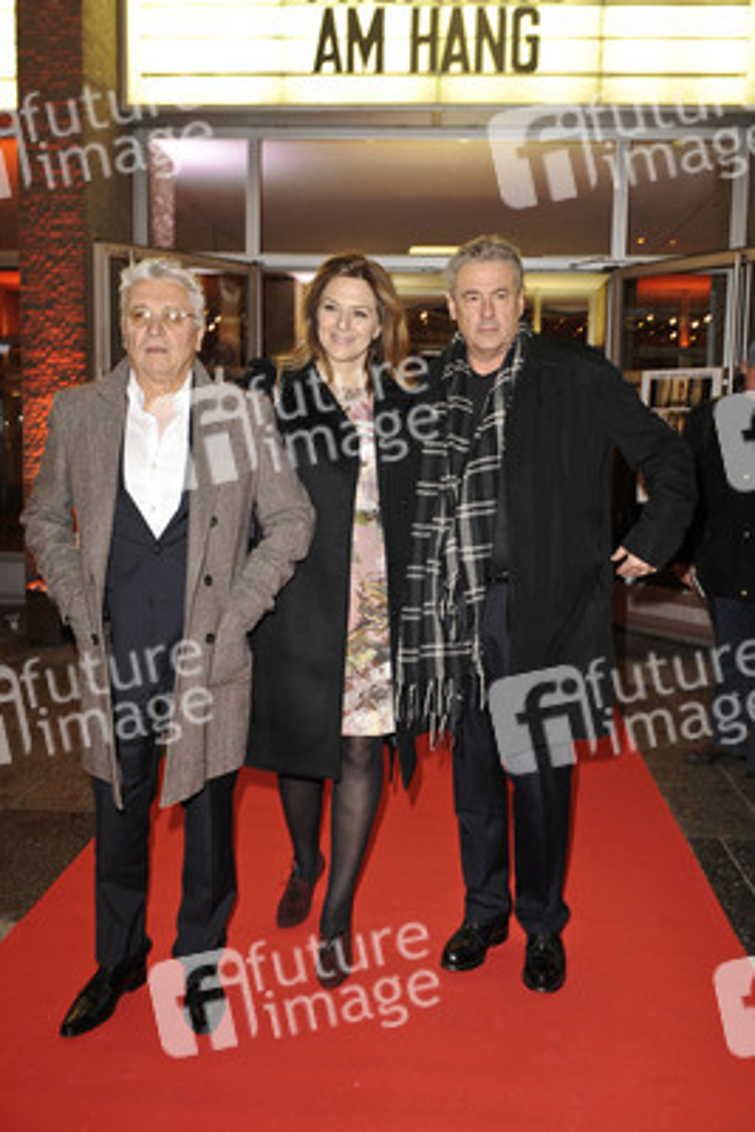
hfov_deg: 41.1
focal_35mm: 32
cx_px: 378
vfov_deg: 58.7
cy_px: 566
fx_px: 1006
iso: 1000
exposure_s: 1/30
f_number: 5.6
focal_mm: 32
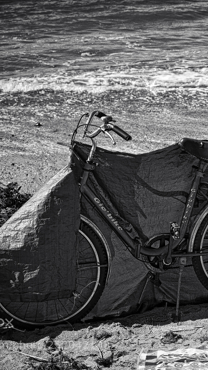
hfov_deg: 10.8
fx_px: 1088
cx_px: 206
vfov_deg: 19.3
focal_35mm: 111
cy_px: 186
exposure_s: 1/250
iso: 160
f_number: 8
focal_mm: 70
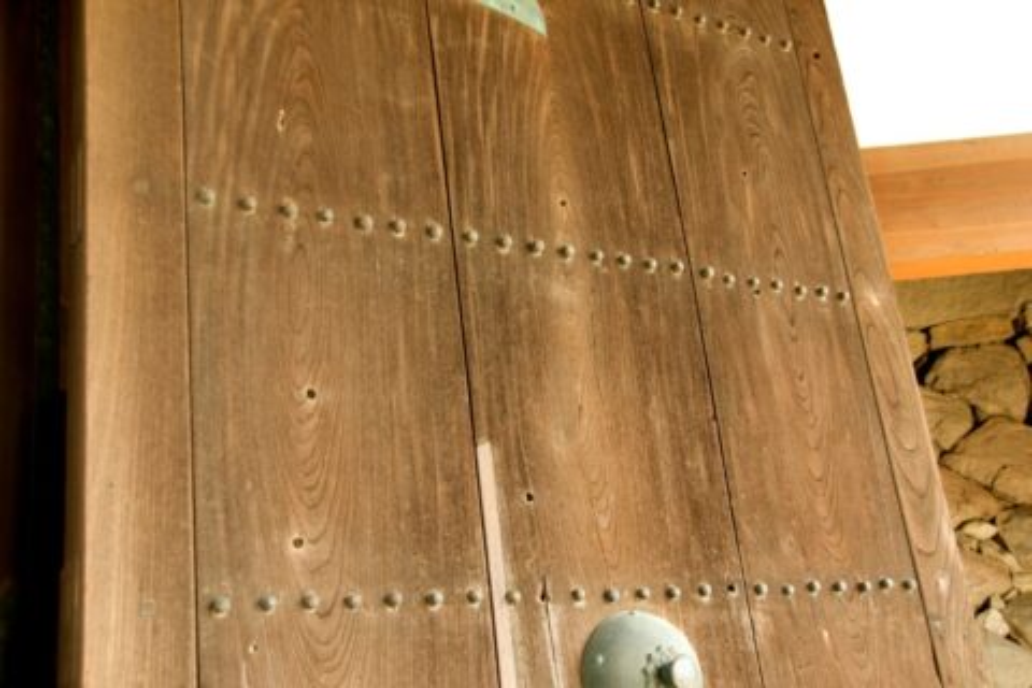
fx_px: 1247
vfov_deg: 30.8
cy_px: 344
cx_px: 516
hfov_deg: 45.0
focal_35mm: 44
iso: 250
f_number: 5
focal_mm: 29
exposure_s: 1/30
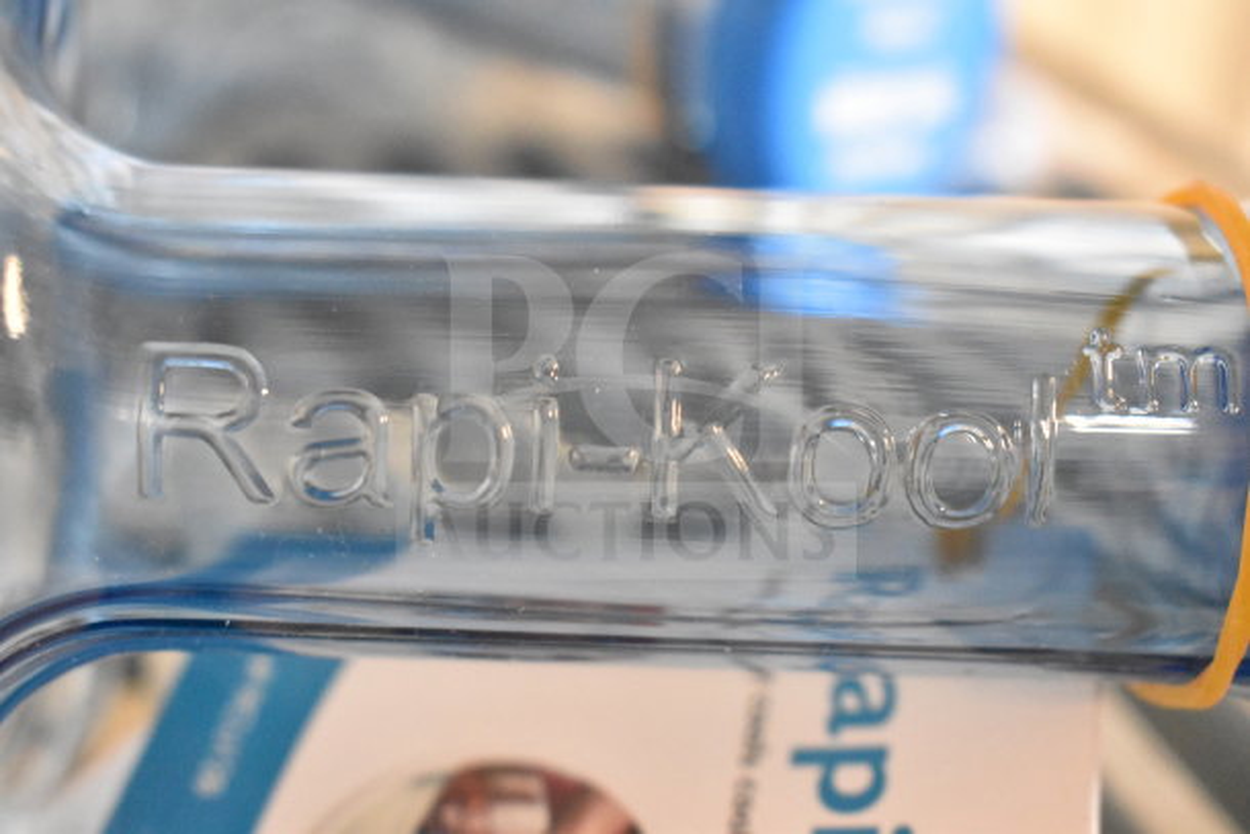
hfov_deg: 35.0
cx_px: 625
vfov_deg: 23.8
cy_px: 417
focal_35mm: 57
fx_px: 1980
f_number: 4.8
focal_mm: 38
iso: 9000
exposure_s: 1/60
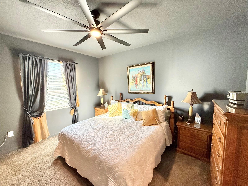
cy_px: 93
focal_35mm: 14
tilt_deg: -4.8
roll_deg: +1.3
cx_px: 124
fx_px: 100
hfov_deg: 102.1
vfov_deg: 85.7
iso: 250
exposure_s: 1/120
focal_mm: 2.22
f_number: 2.2
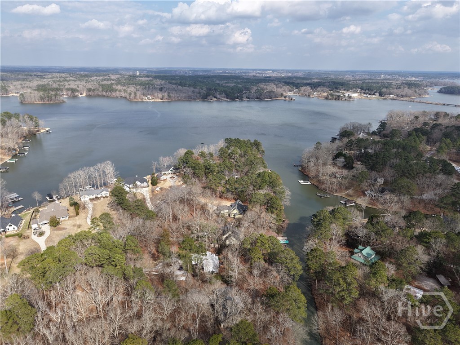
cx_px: 230
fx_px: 319
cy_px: 172
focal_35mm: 24
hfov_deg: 71.6
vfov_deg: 56.8
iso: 130
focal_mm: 8.67
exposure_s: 1/3000
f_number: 1.8
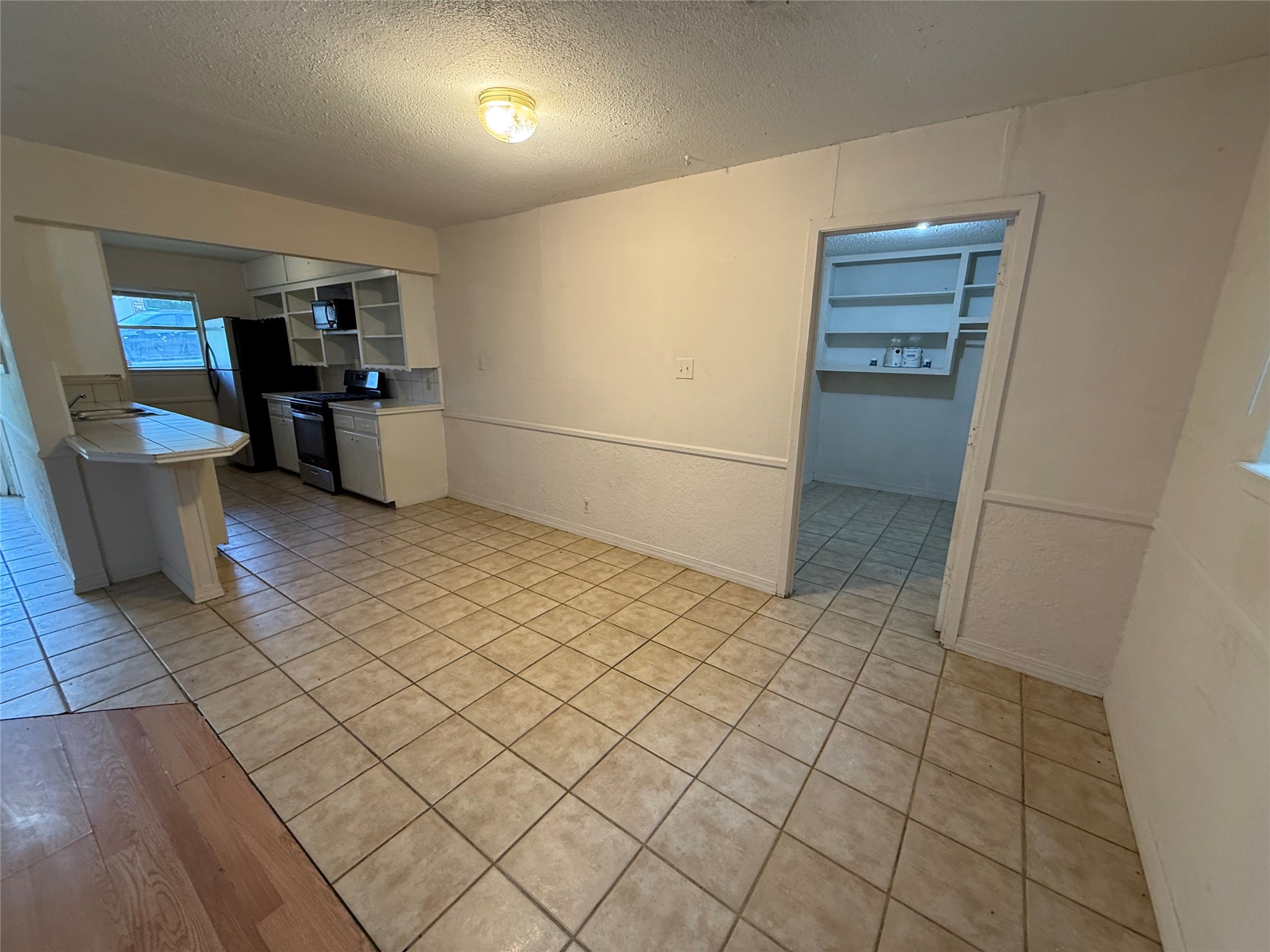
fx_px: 514
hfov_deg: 102.1
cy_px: 476
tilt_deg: -13.9
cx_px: 635
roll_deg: -0.5
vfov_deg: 85.7
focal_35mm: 14
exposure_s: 1/60
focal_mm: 2.22
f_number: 2.2
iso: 200
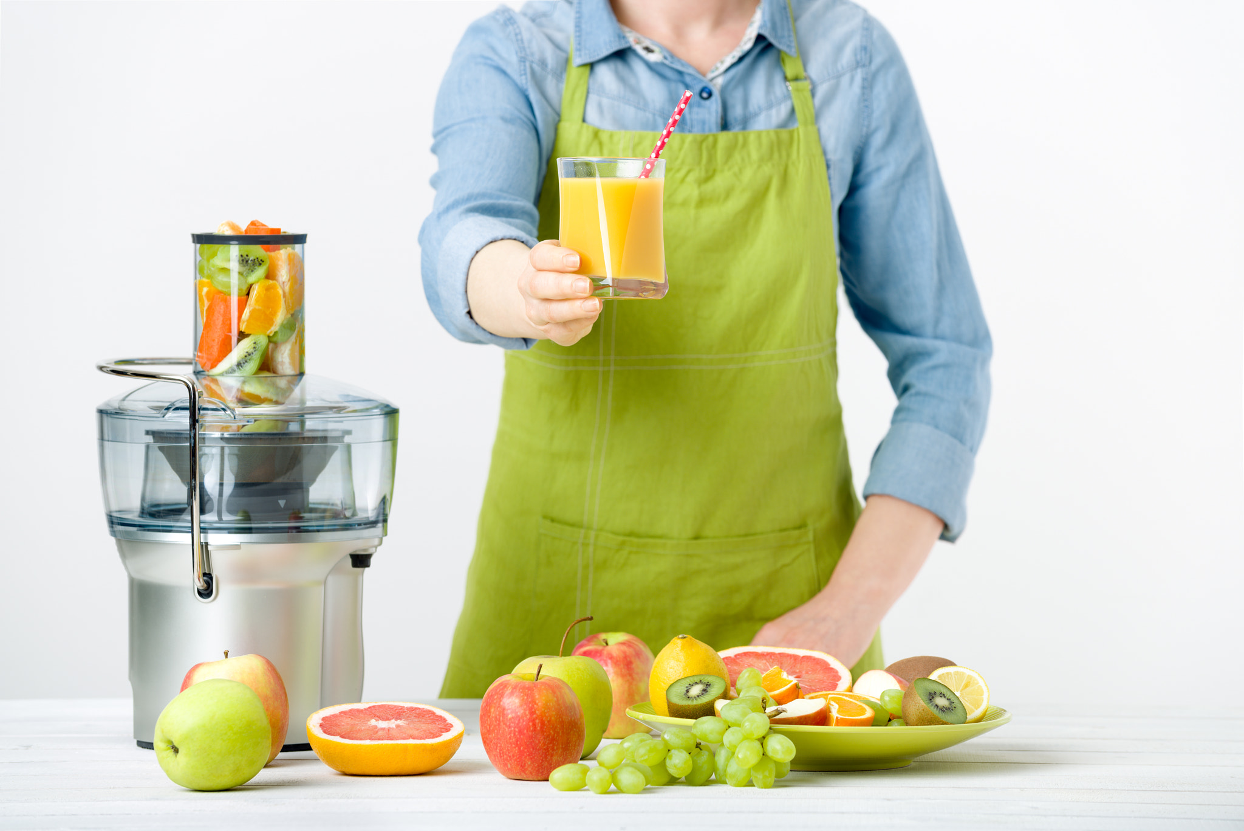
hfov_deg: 13.2
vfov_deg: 8.9
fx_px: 5358
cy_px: 416
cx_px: 622
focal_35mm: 155
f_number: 7.1
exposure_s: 1/250
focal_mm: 155
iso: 40
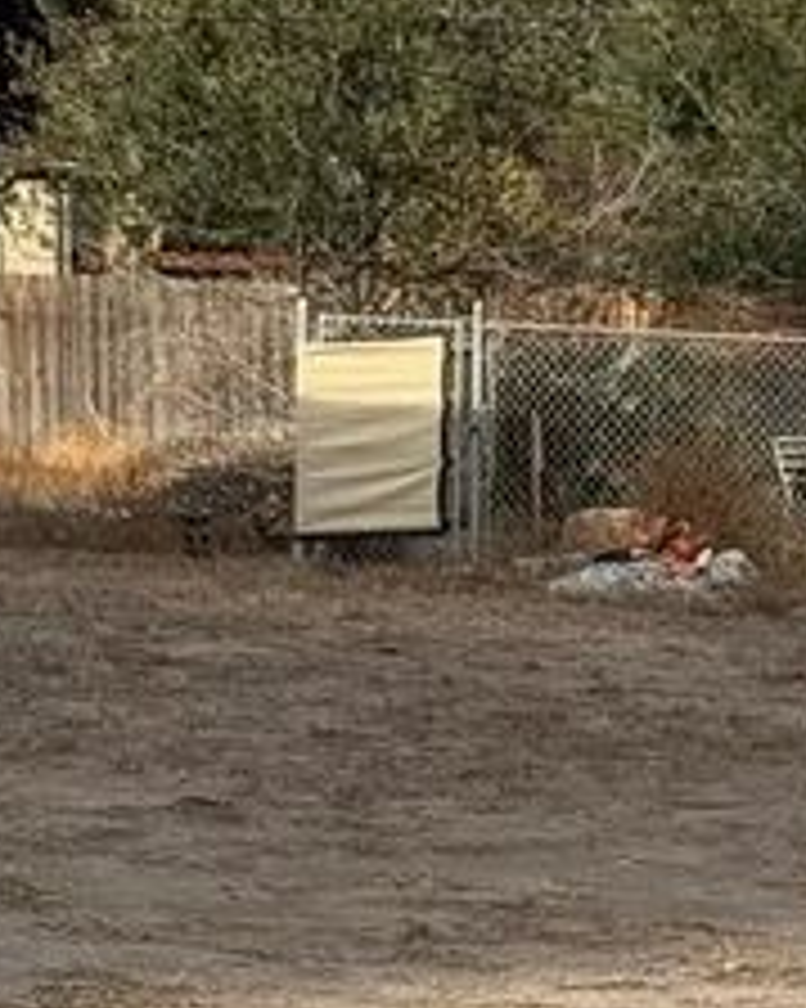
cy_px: 1166
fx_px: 6385
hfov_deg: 7.1
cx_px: 1225
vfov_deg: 8.9
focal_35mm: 214
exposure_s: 1/1366
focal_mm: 6.76
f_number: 1.78
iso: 64
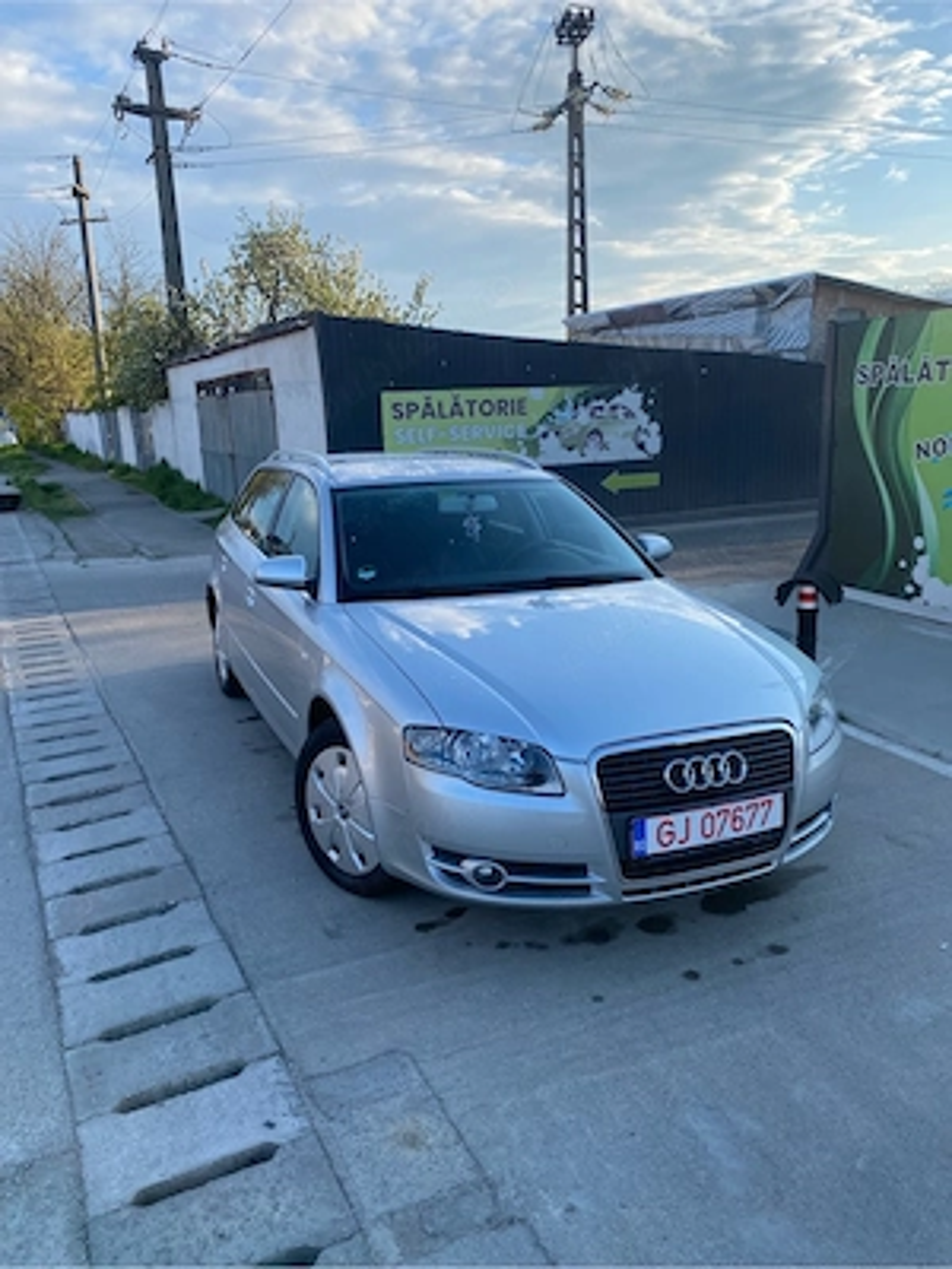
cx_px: 476
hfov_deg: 53.1
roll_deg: +2.5
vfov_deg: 67.3
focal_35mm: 26
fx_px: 953
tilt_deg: -12.3
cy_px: 634
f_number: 1.8
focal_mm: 4.25
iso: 32
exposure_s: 1/1072
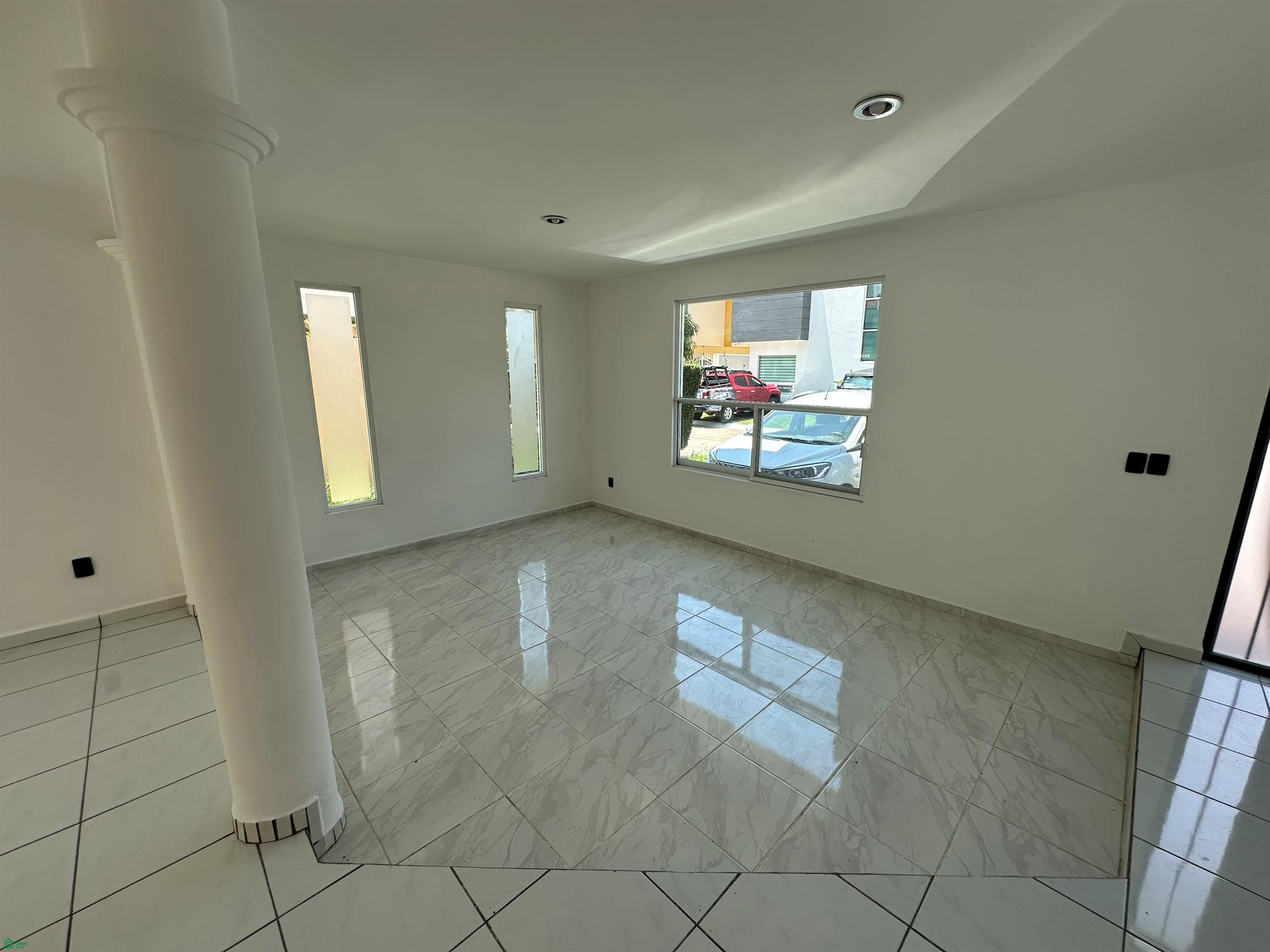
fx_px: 514
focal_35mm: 14
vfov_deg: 85.7
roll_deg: -1.3
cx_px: 635
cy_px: 476
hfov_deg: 102.1
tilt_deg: -10.4
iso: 40
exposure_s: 1/275
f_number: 2.2
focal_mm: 2.22
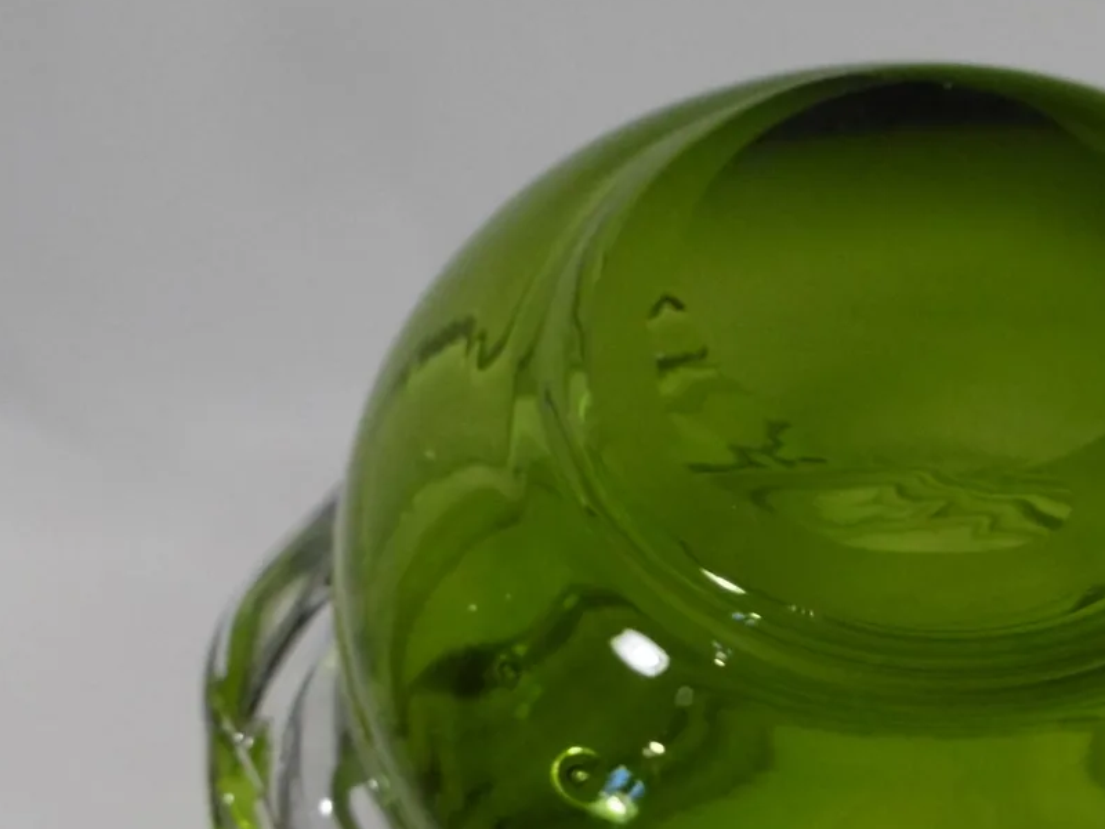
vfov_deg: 30.1
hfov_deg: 37.9
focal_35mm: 48
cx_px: 920
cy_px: 549
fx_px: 1532
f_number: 3.1
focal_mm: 4.3
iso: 320
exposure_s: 1/60
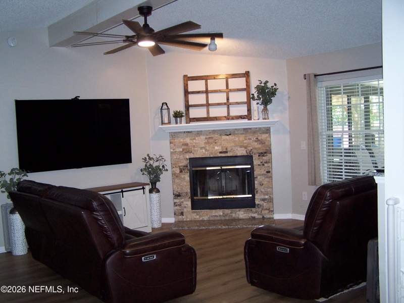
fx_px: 443
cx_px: 202
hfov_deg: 49.0
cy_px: 152
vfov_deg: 37.7
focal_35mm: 38
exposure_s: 1/60
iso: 140
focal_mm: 6.3
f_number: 2.8
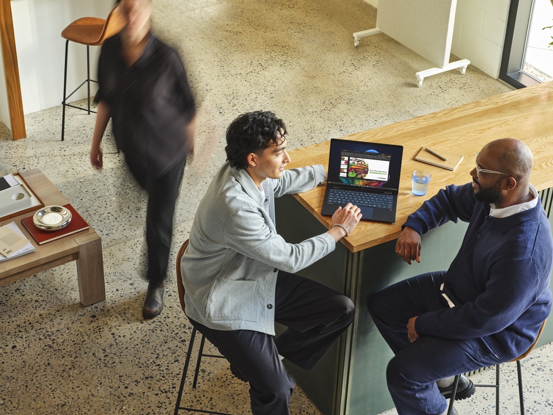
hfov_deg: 30.3
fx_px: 1022
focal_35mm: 64
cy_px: 208
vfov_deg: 22.9
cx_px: 276
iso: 800
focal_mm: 81.2
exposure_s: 1/6
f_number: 13
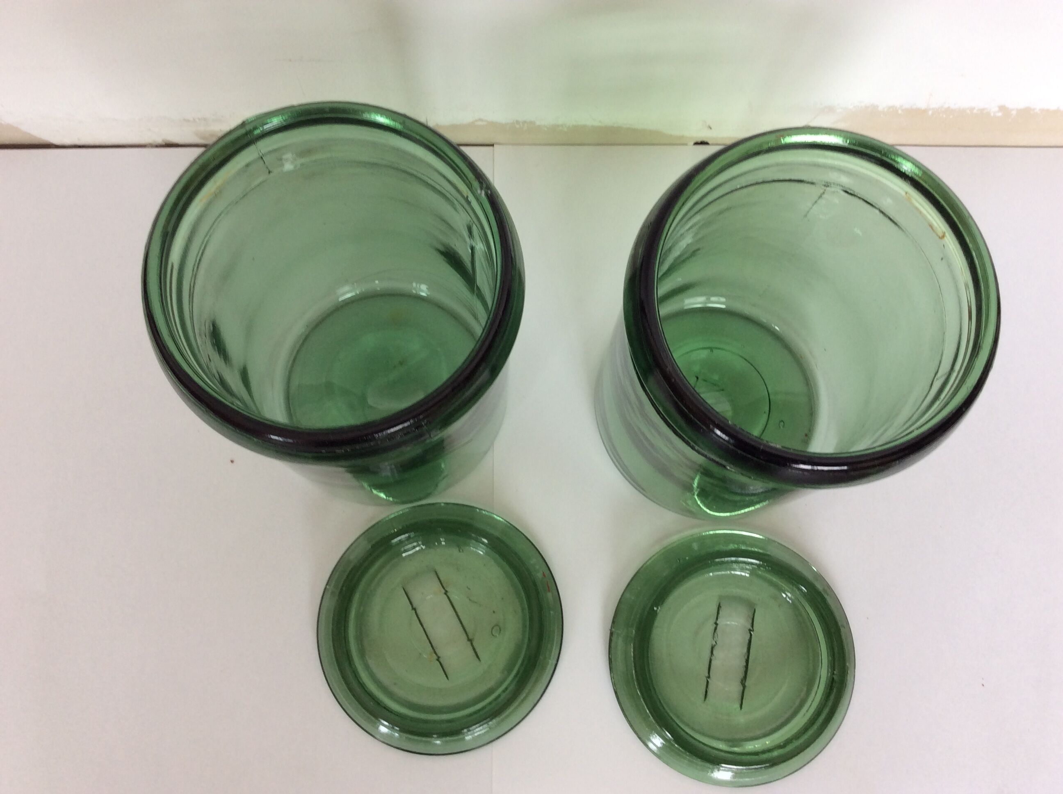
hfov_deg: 56.9
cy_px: 397
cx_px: 532
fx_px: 981
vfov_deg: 44.1
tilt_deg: -78.3
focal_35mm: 32
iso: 32
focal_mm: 3.3
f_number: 2.4
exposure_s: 1/33
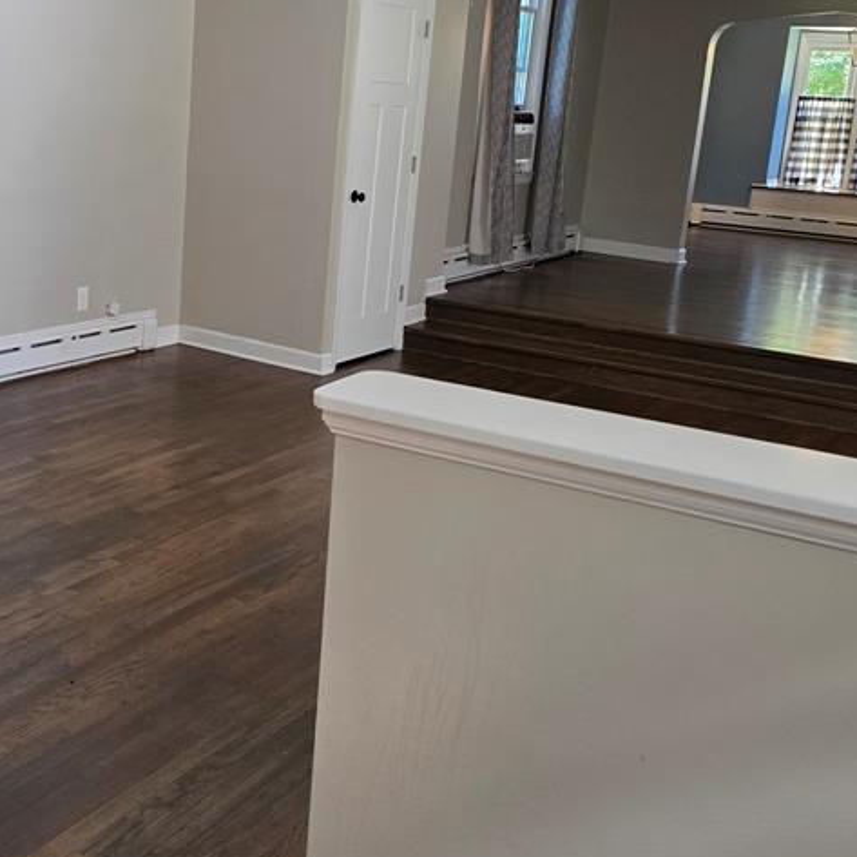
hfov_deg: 37.0
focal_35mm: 44
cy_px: 333
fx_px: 1232
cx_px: 172
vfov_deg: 38.2
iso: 200
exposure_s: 1/120
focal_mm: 6.3
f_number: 1.7
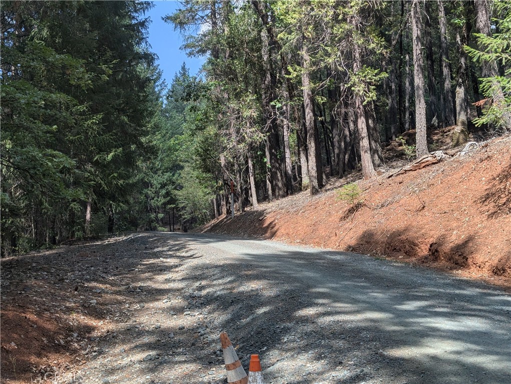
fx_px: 724
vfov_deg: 29.7
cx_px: 256
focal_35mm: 49
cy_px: 192
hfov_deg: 38.9
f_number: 1.68
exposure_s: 1/335
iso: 21
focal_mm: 6.9
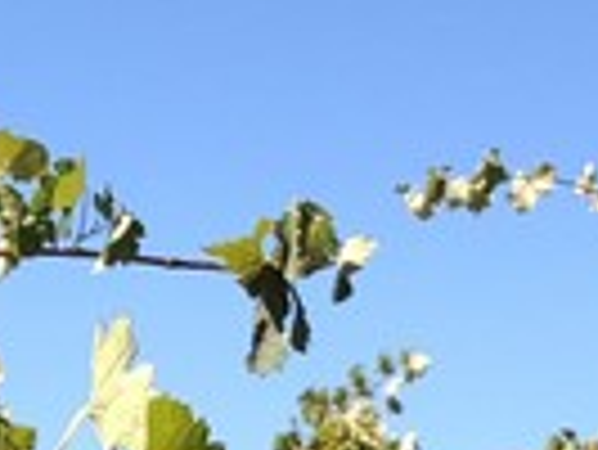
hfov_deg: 9.2
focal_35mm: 212
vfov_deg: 6.4
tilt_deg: -5.3
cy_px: 1336
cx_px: -94
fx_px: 3666
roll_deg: -0.5
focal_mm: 3.99
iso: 20
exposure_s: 1/873
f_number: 1.8
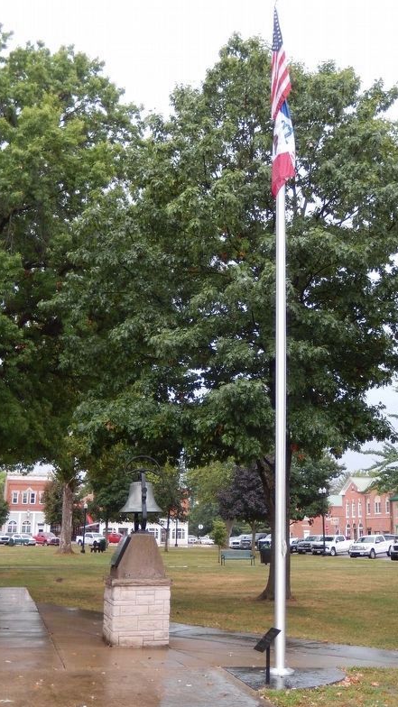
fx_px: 750
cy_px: 354
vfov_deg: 50.5
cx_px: 237
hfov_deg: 29.6
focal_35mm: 40
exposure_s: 1/50
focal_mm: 6.5
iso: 125
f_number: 4
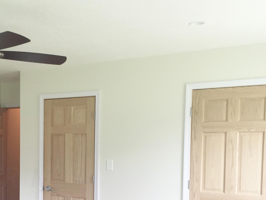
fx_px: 415
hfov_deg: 33.9
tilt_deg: -3.5
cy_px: 178
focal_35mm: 54
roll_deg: -1.1
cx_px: 34
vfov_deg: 26.2
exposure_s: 1/60
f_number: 2.2
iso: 40
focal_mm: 4.15
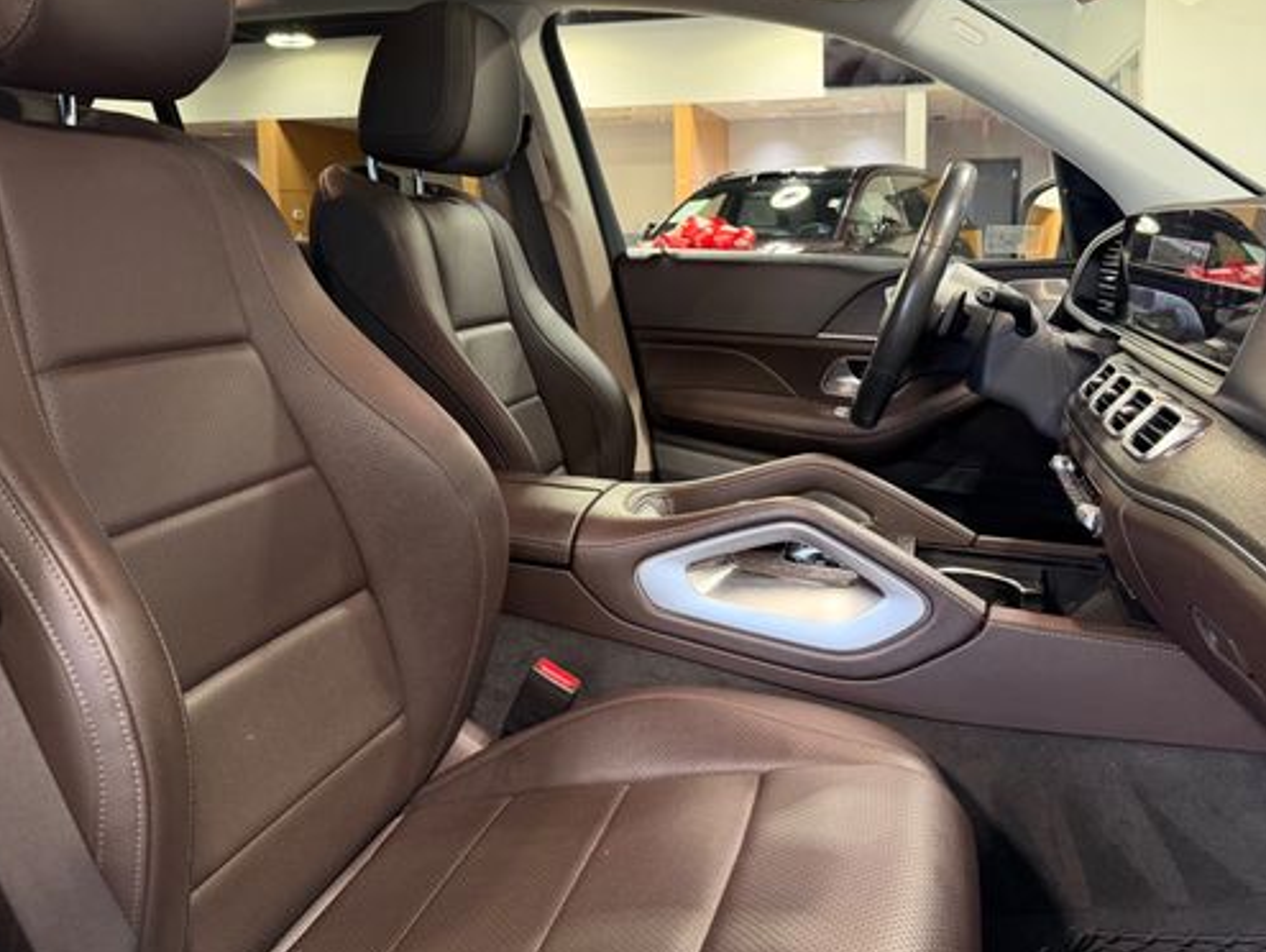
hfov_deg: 58.3
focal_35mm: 31
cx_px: 673
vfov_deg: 45.1
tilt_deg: -6.5
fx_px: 1135
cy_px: 353
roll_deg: +1.4
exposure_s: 1/60
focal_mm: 6.76
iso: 400
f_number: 1.78
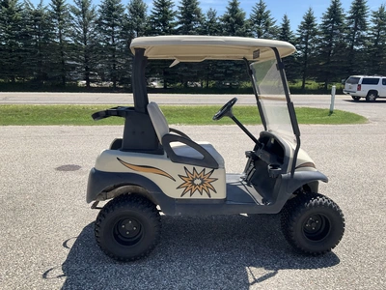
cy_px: 145
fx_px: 323
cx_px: 193
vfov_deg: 48.2
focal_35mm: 29
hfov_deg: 61.7
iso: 25
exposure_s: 1/1279
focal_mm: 3
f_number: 1.8
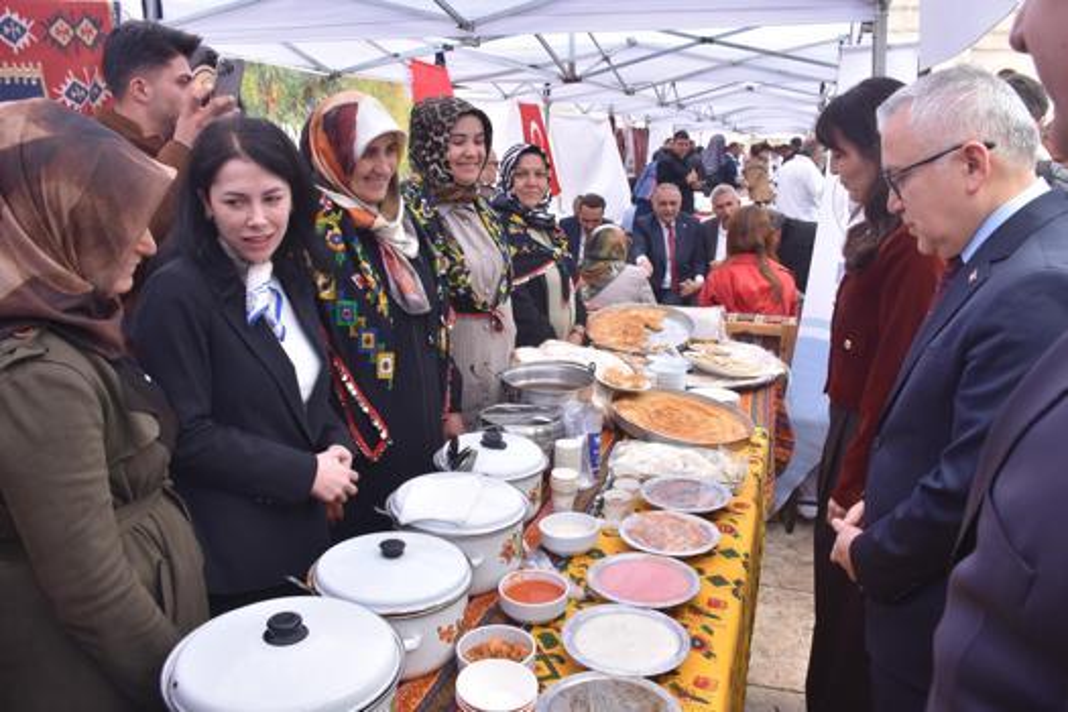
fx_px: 801
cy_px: 356
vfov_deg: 47.9
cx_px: 534
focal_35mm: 27
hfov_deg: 67.4
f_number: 8
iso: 400
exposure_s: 1/500
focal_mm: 18
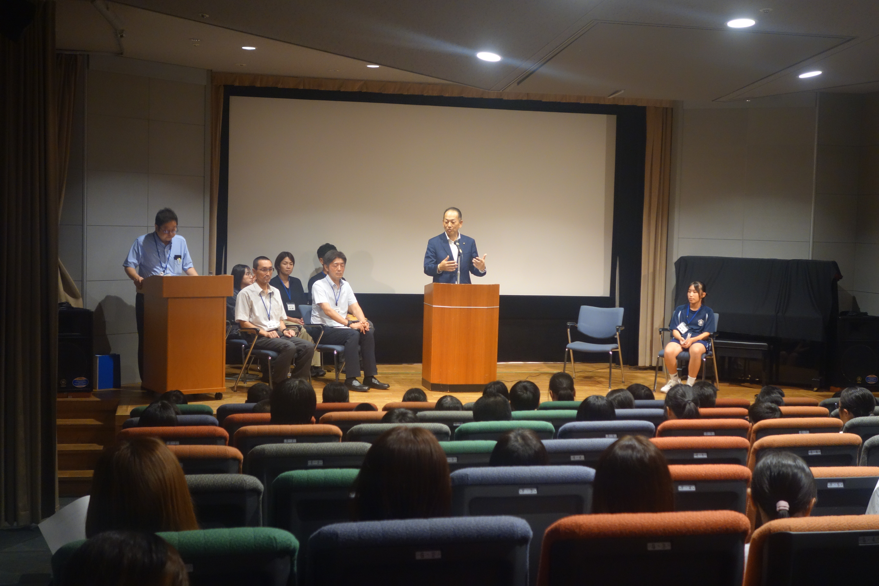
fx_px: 1196
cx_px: 440
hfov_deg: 40.3
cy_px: 293
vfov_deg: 27.5
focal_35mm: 49
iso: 800
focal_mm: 18.23
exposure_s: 1/40
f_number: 3.2
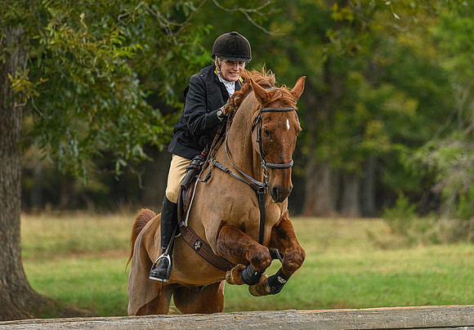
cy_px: 117
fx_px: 3393
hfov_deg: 8.0
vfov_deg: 5.6
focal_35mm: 254
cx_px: 261
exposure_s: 1/640
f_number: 3.5
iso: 800
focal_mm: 185
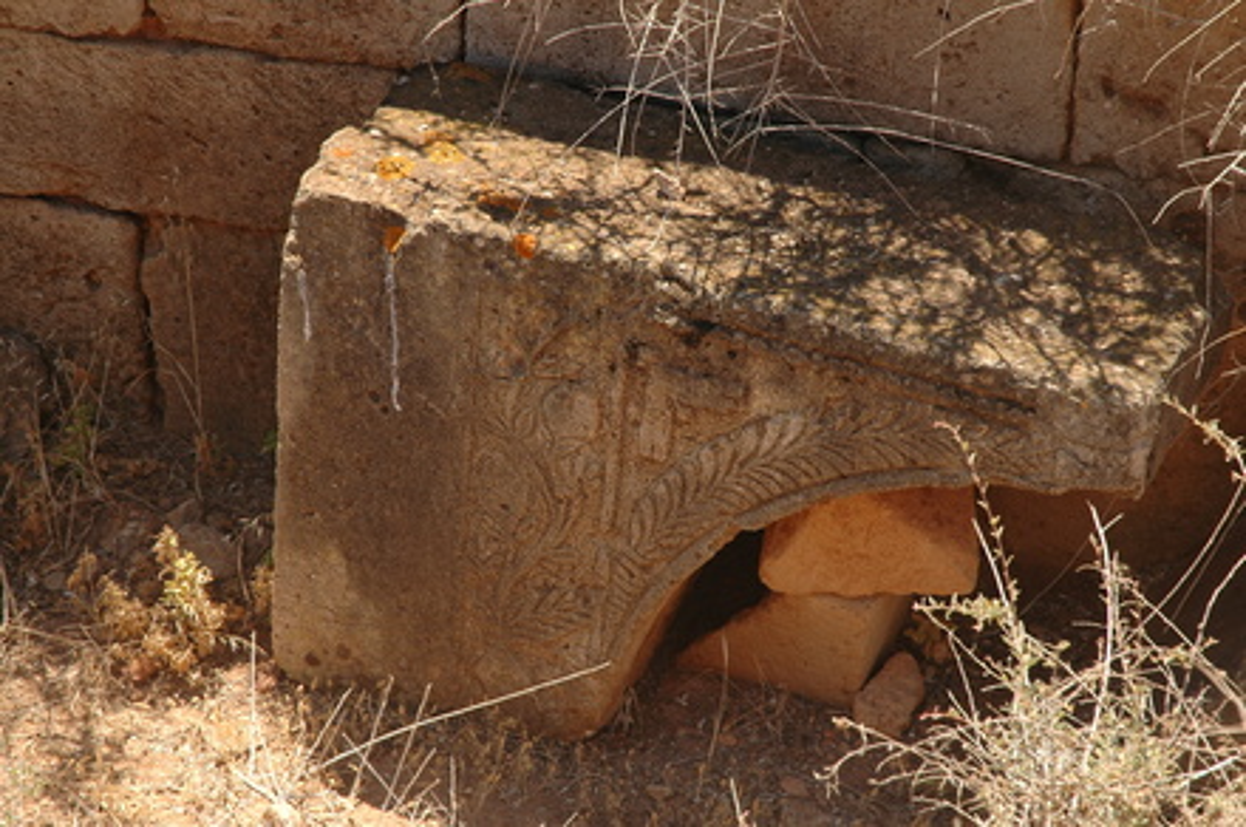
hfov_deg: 19.5
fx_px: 3629
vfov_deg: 13.0
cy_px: 414
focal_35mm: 105
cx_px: 623
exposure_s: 1/125
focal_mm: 70
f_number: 10
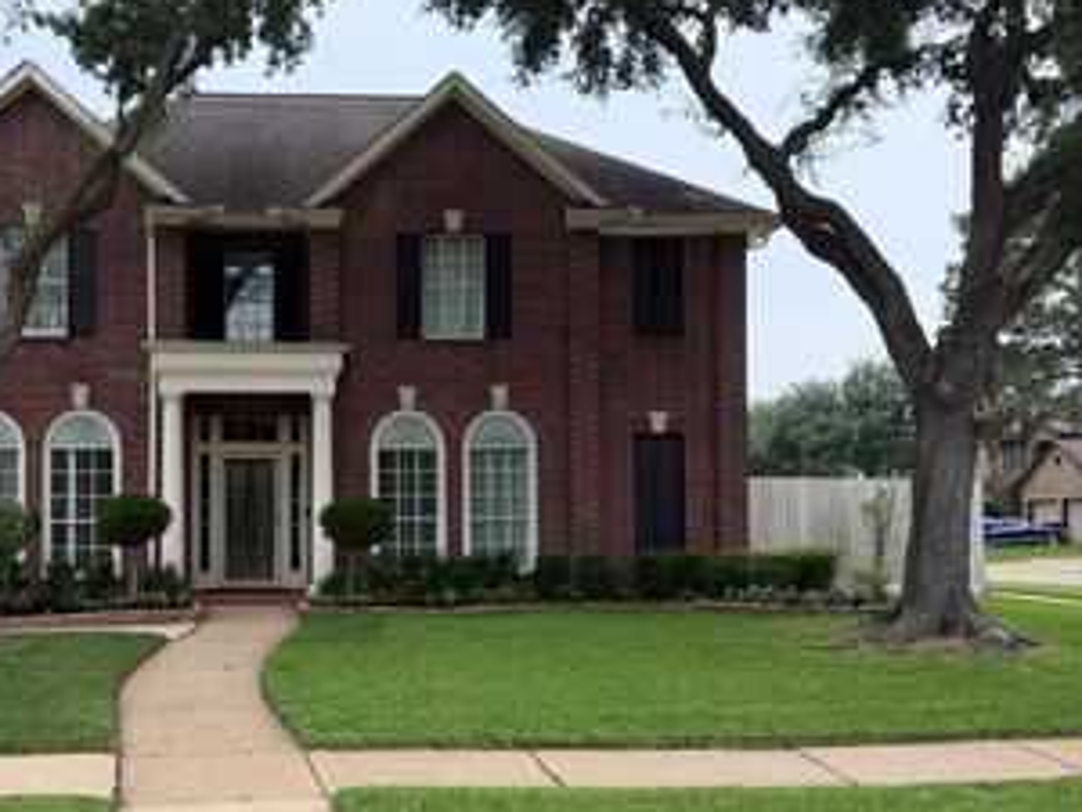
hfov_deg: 46.0
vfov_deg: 35.8
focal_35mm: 40
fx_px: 1250
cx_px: 346
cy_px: 482
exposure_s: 1/484
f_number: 1.78
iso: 100
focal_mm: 6.76
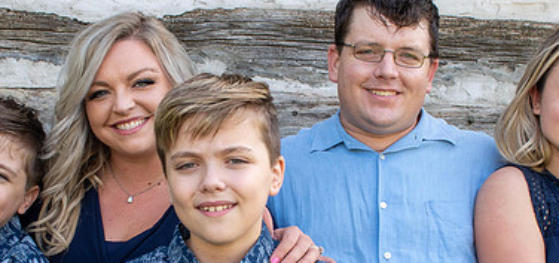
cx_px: 262
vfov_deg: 11.3
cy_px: 219
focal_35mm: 93
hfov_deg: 23.8
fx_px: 1328
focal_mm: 31
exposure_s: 1/200
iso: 400
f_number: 7.1
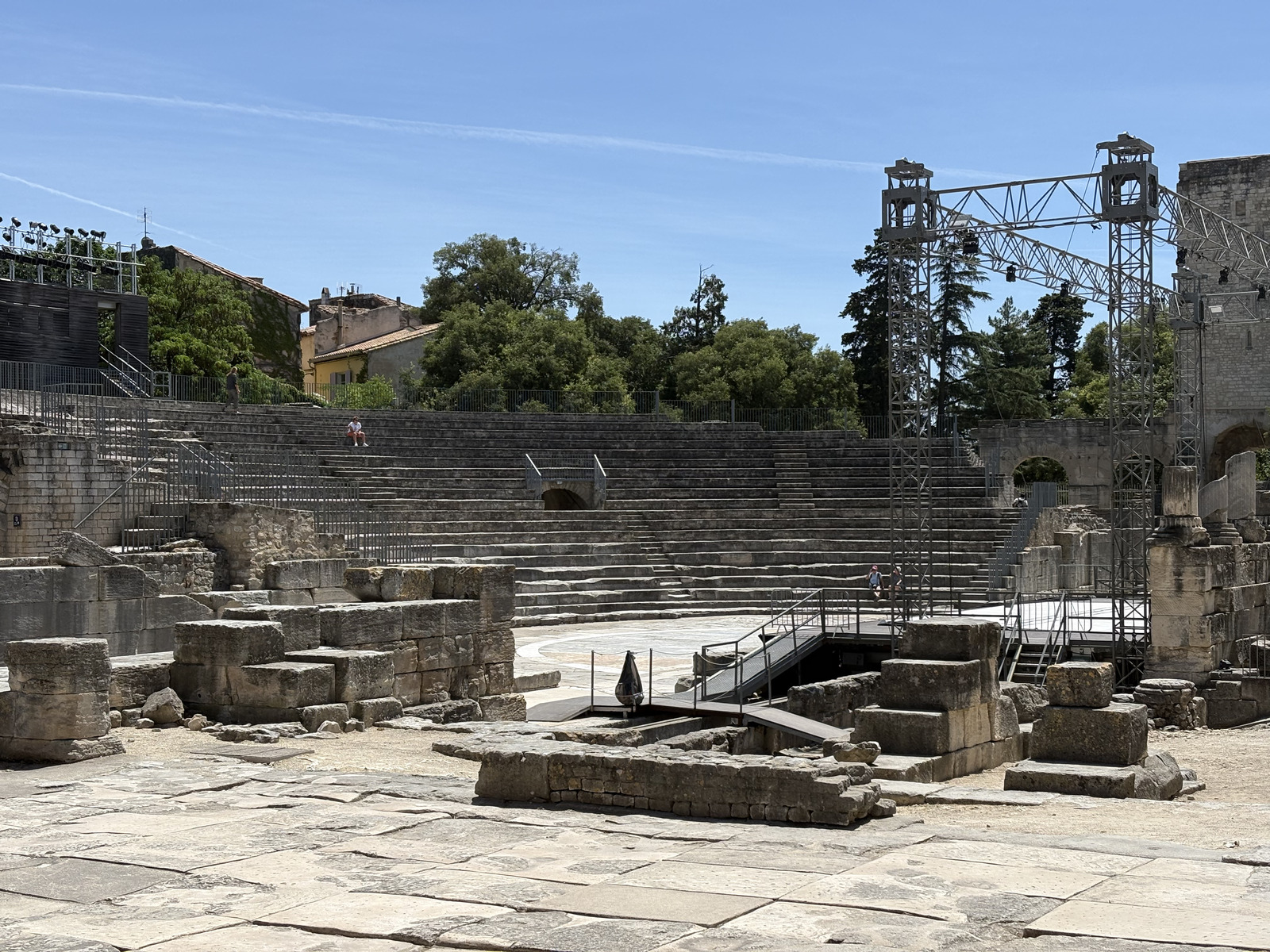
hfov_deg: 36.8
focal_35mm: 52
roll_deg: +0.9
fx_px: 1908
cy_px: 476
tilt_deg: +1.5
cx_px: 635
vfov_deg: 28.0
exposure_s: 1/3831
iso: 32
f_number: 1.6
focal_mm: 5.96
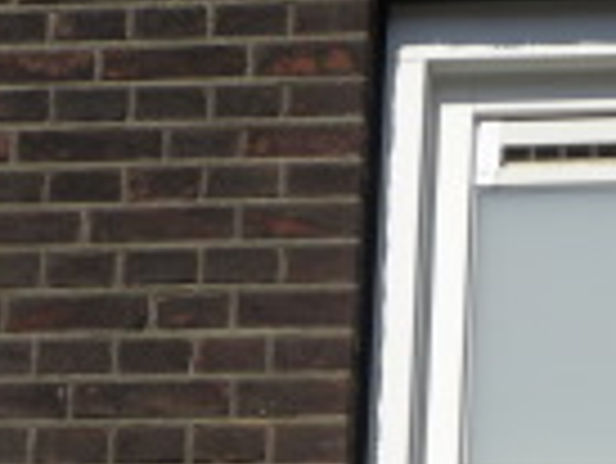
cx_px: -22
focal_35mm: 270
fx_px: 4809
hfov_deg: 7.3
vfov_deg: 5.4
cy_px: 788
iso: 64
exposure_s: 1/379
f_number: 6.3
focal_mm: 10.3
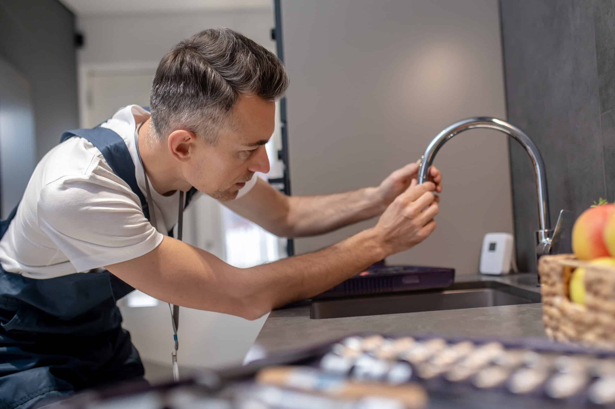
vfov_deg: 37.8
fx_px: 597
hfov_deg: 54.5
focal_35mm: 35
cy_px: 204
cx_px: 308
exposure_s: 1/160
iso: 400
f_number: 2.2
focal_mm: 35
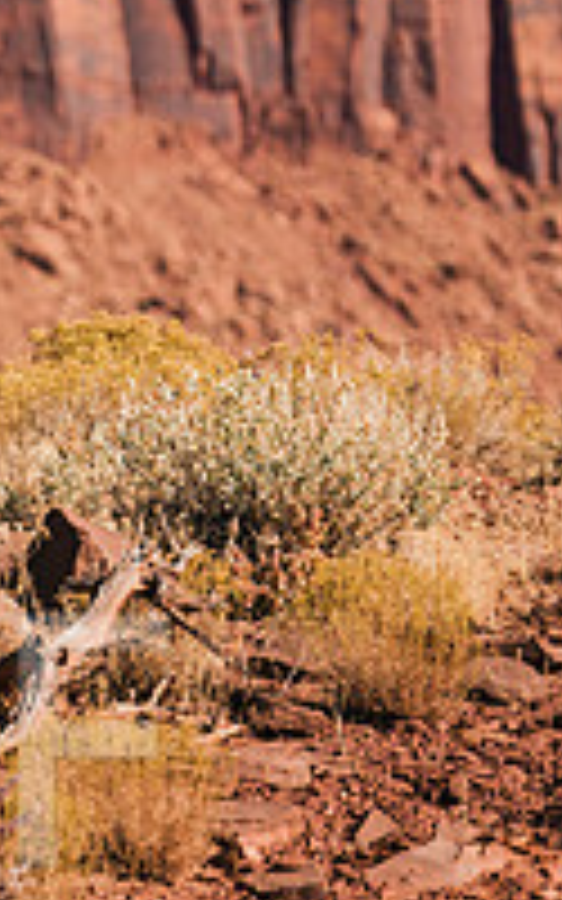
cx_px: -472
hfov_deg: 4.4
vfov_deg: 7.1
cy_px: 227
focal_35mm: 295
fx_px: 7229
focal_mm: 100
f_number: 2.8
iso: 160
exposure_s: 1/6400
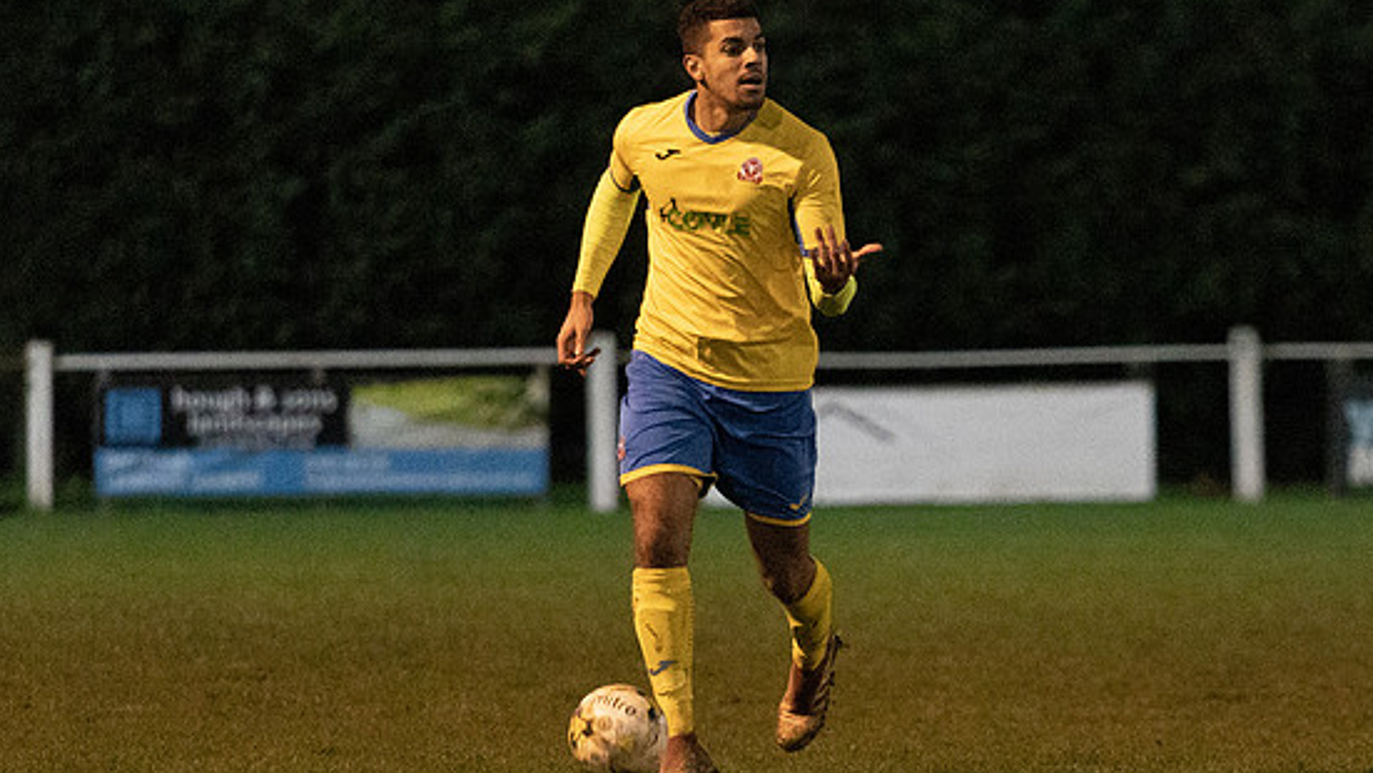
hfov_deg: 3.8
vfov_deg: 2.1
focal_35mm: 570
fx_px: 20753
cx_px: 993
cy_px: 543
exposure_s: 1/640
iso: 5000
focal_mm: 200
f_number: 2.8
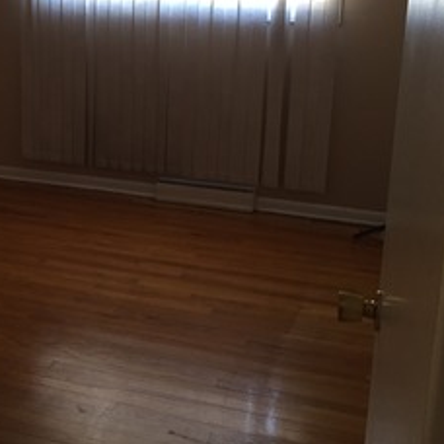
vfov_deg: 31.3
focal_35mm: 54
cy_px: 140
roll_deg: +0.0
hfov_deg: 31.0
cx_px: 105
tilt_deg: -13.4
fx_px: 784
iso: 100
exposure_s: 1/30
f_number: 2.2
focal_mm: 4.15
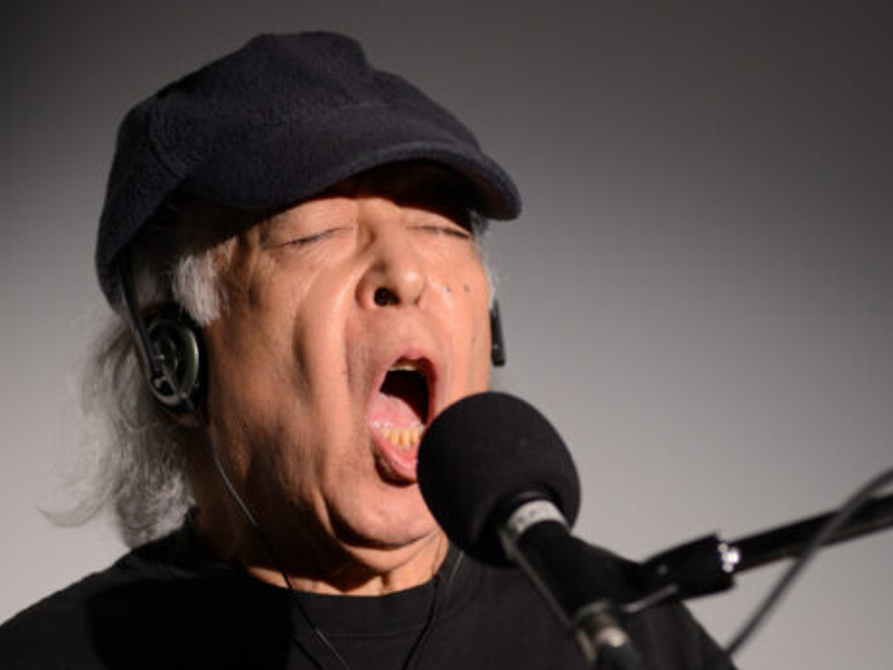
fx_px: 6164
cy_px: 370
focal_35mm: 239
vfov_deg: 6.2
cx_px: 512
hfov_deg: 8.3
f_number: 3.2
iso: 1600
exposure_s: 1/250
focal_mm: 200
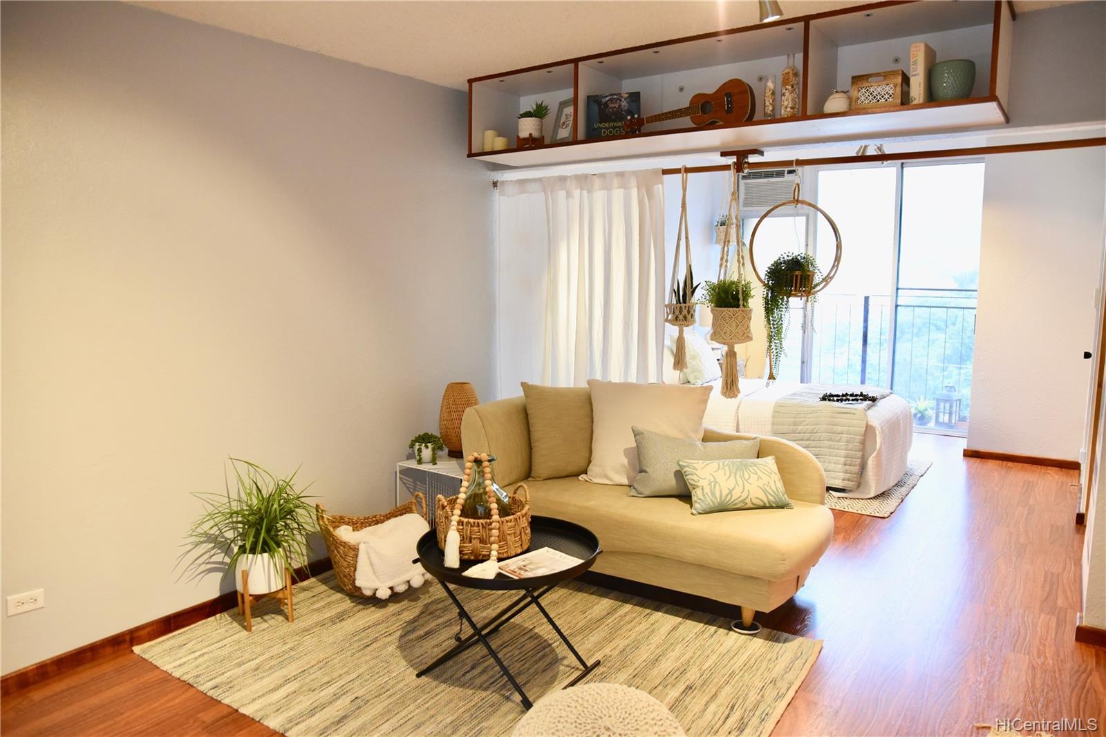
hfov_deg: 73.7
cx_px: 553
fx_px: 737
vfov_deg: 53.1
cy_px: 368
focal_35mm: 24
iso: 2500
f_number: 2.8
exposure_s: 1/200
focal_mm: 24
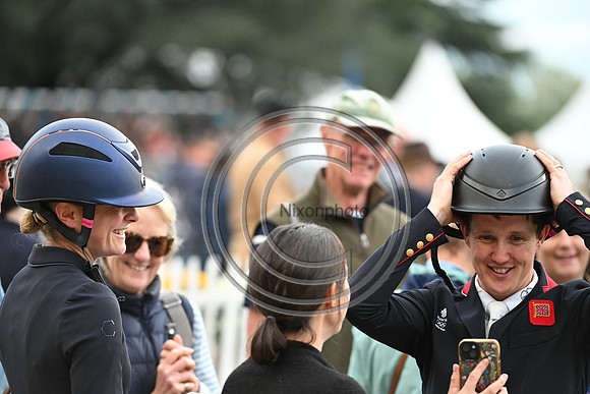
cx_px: 295
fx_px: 3606
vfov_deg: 6.2
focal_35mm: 220
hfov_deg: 9.4
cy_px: 197
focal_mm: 220
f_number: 4.5
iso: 3600
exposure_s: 1/1250
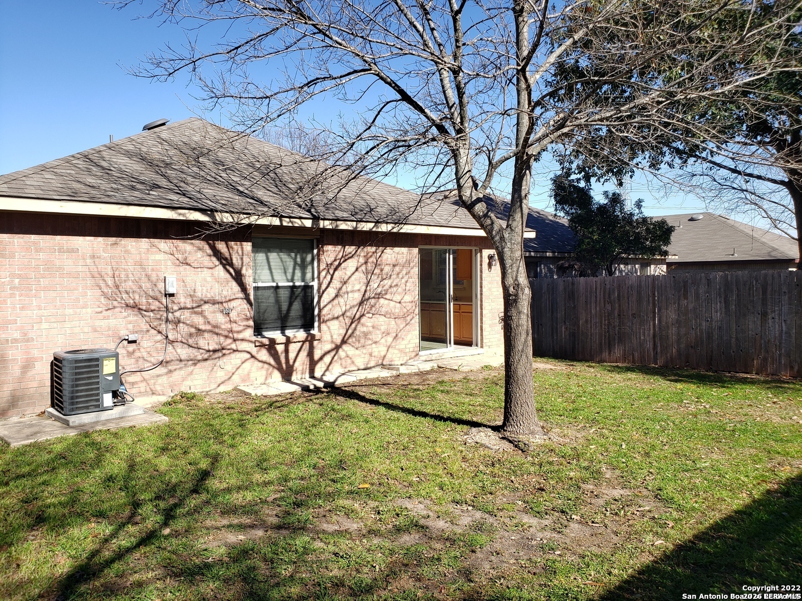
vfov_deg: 53.1
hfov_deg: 67.3
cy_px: 300
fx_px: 602
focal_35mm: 26
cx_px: 401
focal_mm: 4.3
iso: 50
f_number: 2.4
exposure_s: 1/859
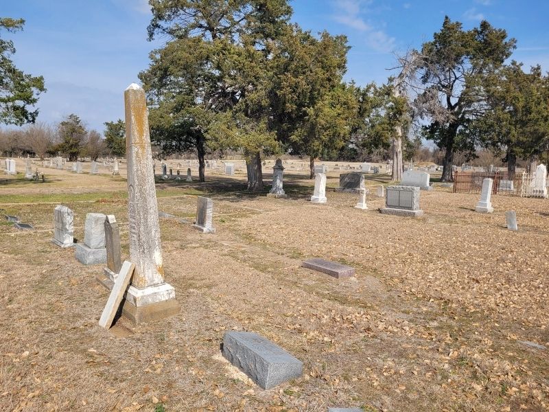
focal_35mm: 26
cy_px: 206
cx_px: 274
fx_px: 412
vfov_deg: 53.1
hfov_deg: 67.3
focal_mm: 5.4
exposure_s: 1/2271
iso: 40
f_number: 1.8
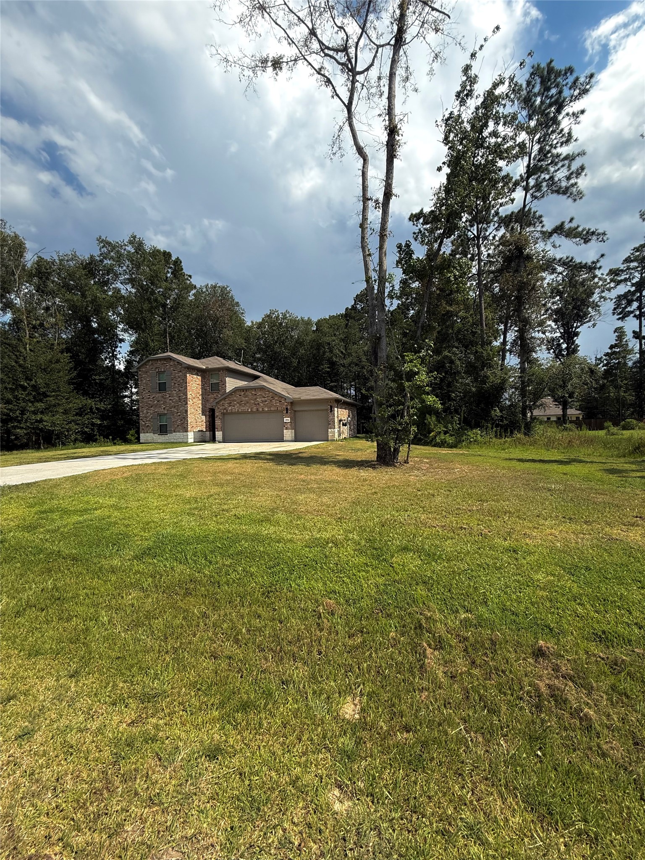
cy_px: 430
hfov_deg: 85.7
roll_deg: +1.0
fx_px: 348
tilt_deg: +1.1
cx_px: 322
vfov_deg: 102.1
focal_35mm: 14
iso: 50
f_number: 2.2
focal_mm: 2.22
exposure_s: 1/1656
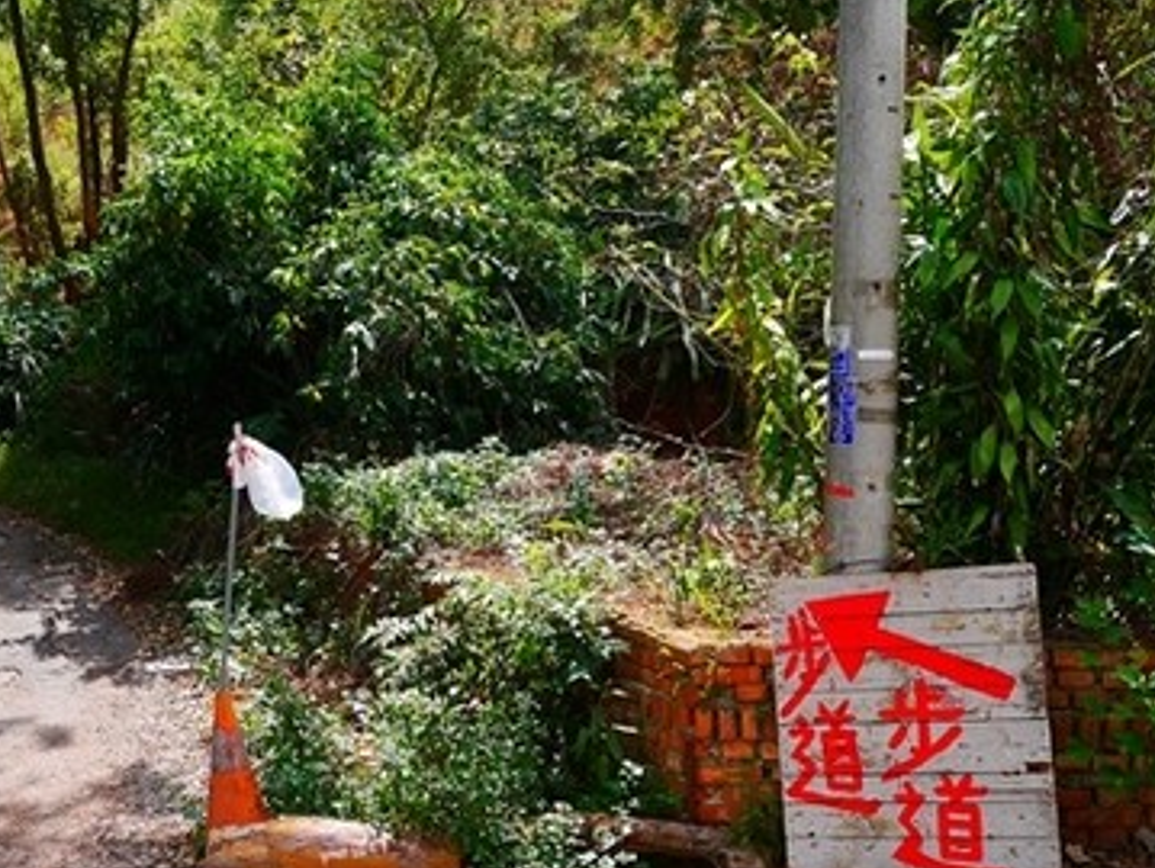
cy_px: 553
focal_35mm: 50
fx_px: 1670
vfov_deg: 29.0
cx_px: 230
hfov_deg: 36.8
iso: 160
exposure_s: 1/500
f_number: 4
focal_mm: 15
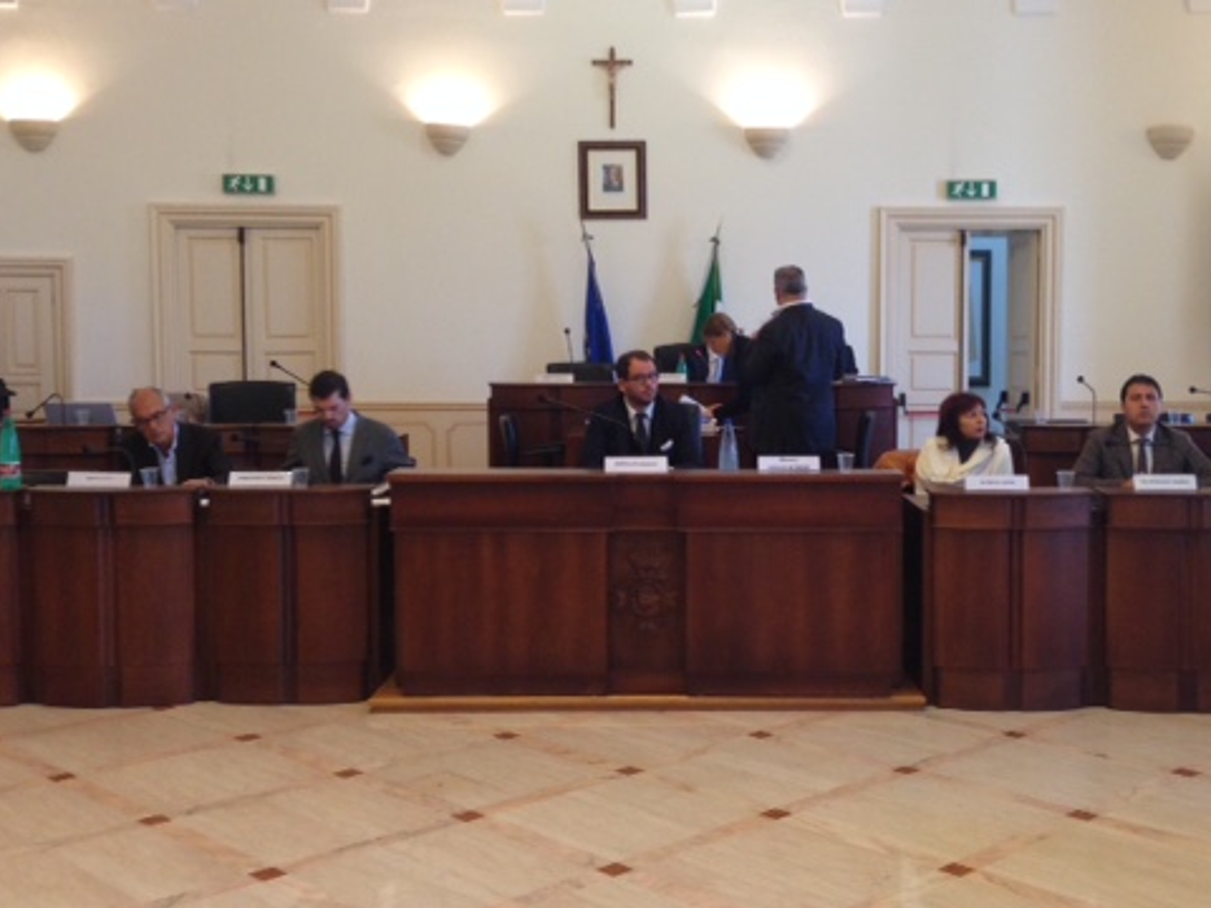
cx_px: 709
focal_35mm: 44
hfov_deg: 42.8
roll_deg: -0.4
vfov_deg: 32.9
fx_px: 1539
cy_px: 424
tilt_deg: -4.5
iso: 100
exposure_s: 1/20
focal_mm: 4.12
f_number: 2.4
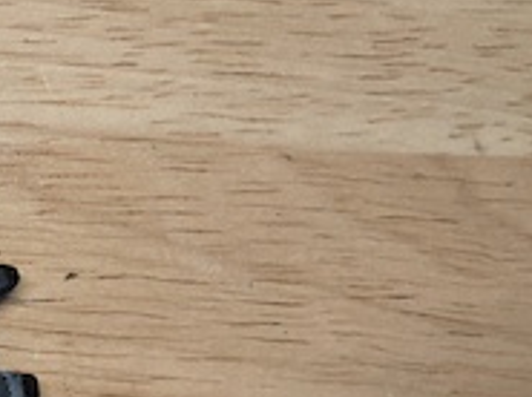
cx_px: -449
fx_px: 1795
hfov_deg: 14.6
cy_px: 478
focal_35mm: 117
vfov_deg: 12.3
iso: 78
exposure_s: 1/60
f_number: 1.73
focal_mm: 4.38
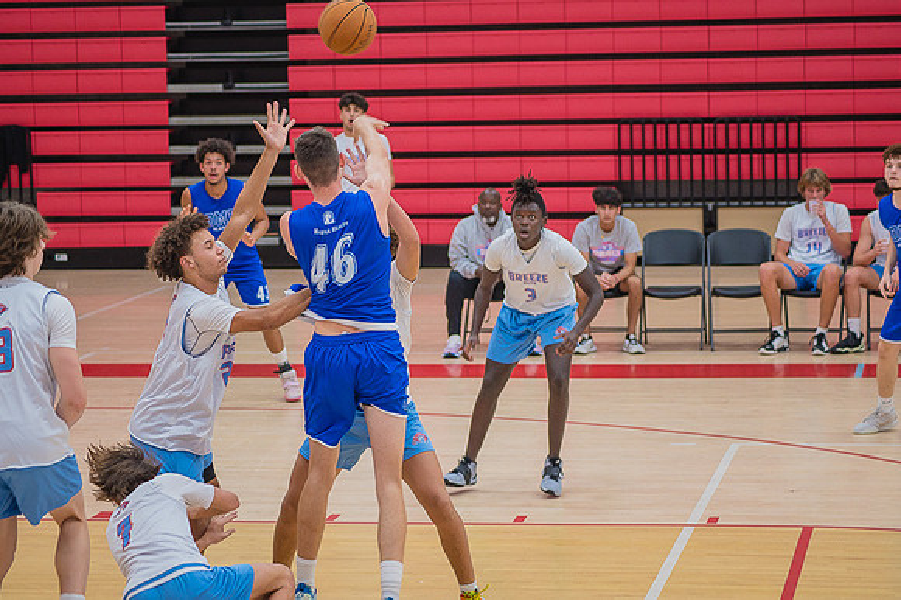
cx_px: 450
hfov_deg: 18.1
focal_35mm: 113
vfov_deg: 12.1
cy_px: 300
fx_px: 2827
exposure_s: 1/250
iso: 1000
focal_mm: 102
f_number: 4.8
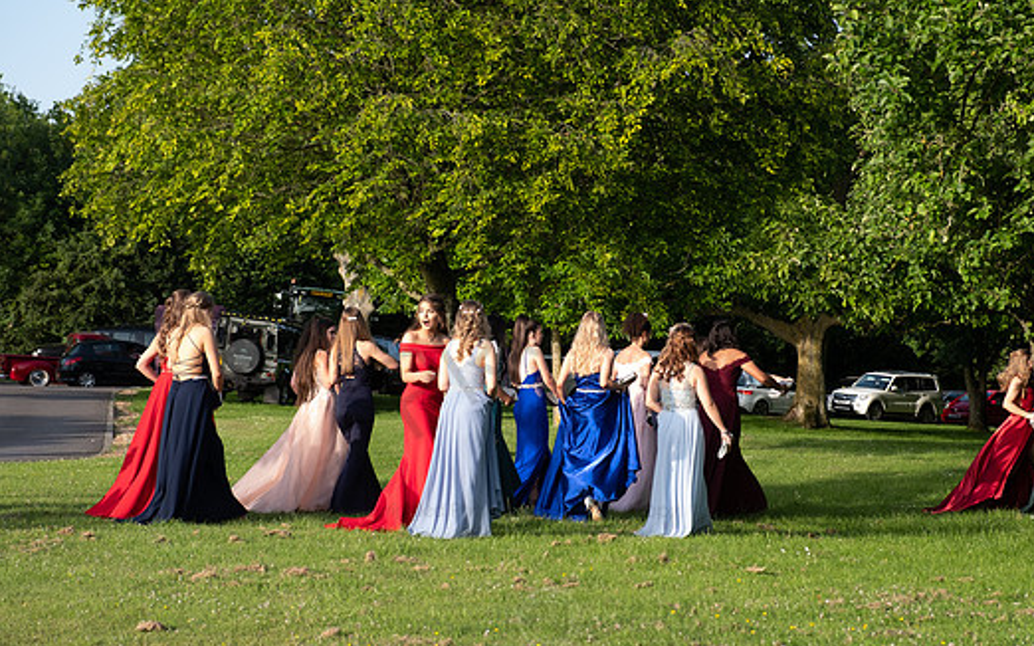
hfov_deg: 22.1
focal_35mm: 94
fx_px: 2648
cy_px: 368
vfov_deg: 13.9
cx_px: 559
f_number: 4.5
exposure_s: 1/250
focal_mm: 55
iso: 100
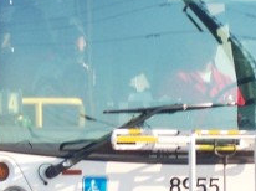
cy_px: 104
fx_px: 3856
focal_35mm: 522
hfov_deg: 3.8
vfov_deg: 2.8
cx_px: -155
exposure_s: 1/100
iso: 100
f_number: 5.7
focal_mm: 18.8
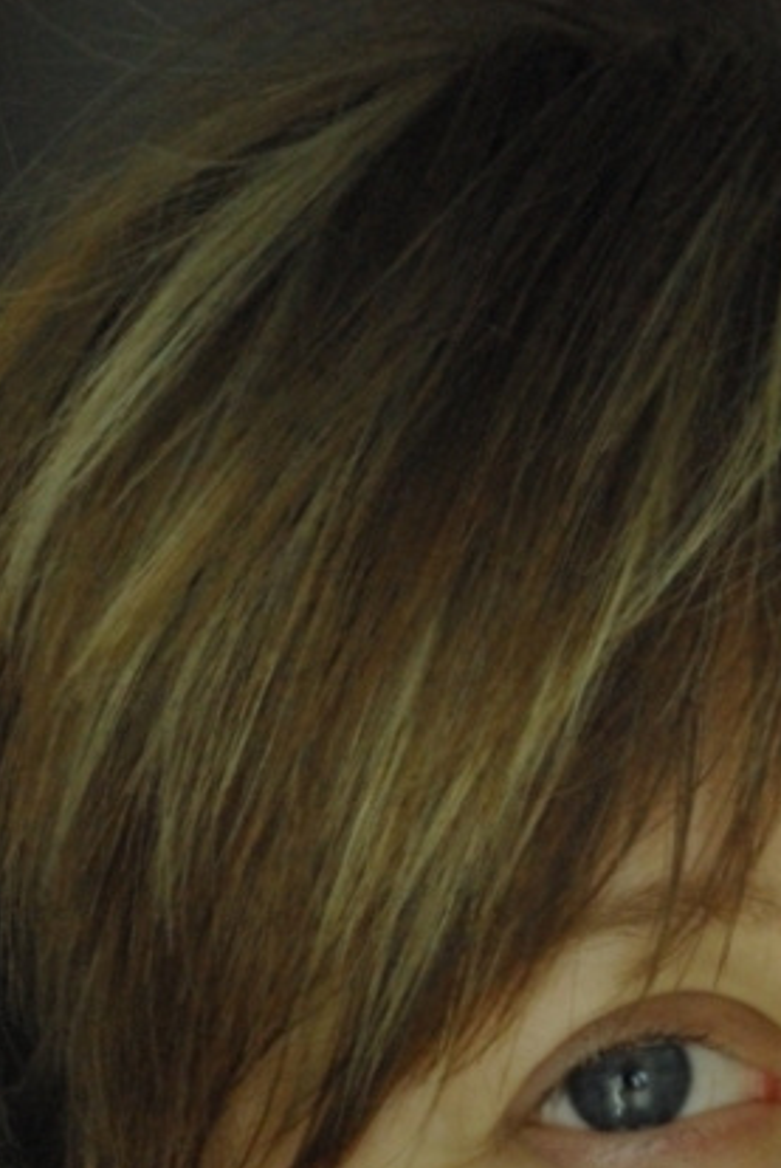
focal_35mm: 198
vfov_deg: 10.3
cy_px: 1151
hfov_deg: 6.9
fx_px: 6427
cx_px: 830
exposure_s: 1/30
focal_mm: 55
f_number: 16
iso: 1600
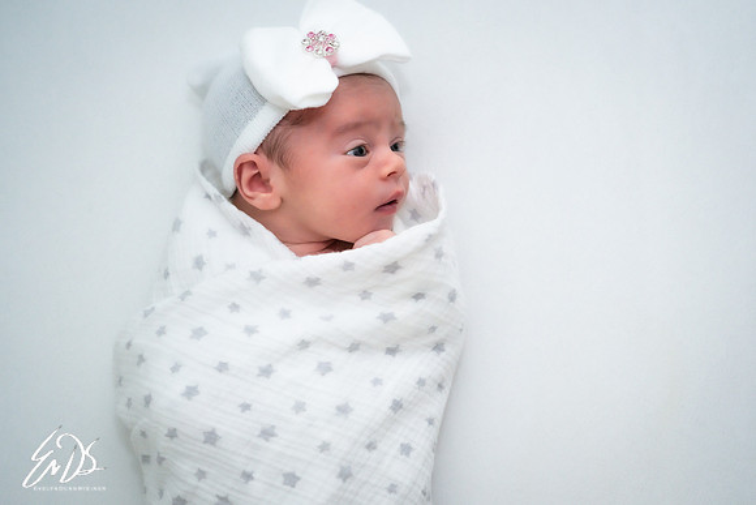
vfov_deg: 20.4
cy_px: 227
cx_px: 408
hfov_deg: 30.2
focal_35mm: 67
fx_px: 1398
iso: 1000
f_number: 4
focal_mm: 50
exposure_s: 1/90
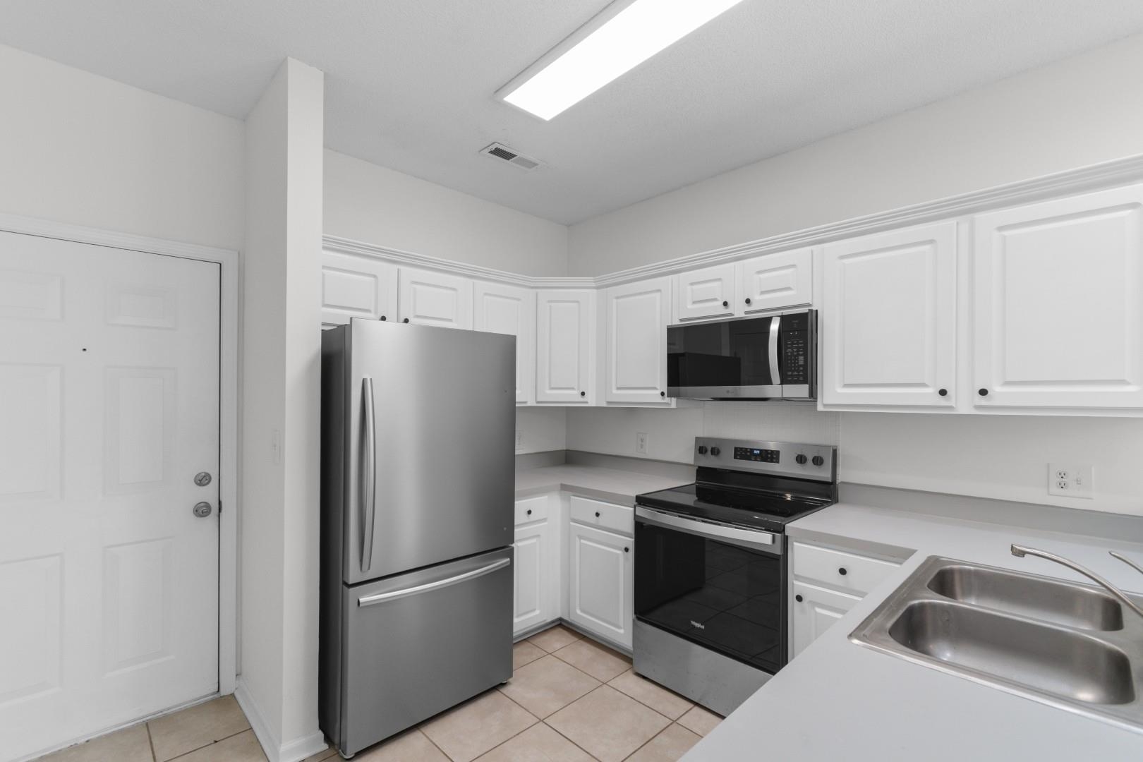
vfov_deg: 77.3
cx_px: 572
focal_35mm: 15
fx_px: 476
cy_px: 381
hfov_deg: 100.4
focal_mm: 10
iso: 100
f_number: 4.5
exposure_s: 1/8
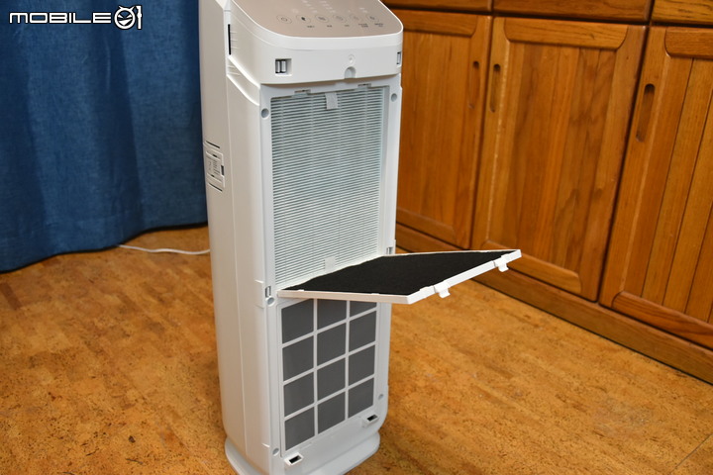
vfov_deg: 40.0
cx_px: 356
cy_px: 238
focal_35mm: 33
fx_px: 654
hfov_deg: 57.2
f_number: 3.5
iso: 1100
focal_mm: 22
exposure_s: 1/60
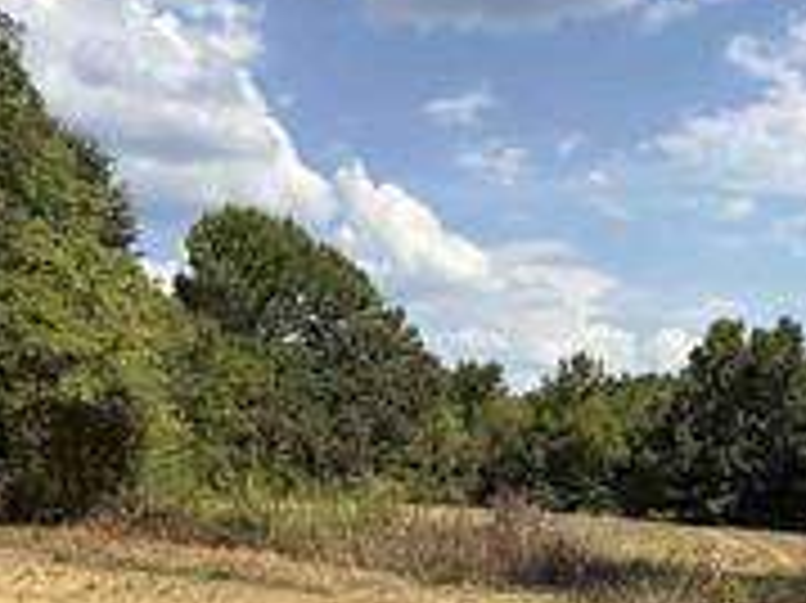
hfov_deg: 36.3
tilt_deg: -2.8
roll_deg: +2.5
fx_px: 1163
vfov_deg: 28.3
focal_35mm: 50
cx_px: 698
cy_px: 508
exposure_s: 1/2092
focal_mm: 2.22
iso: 50
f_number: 2.2
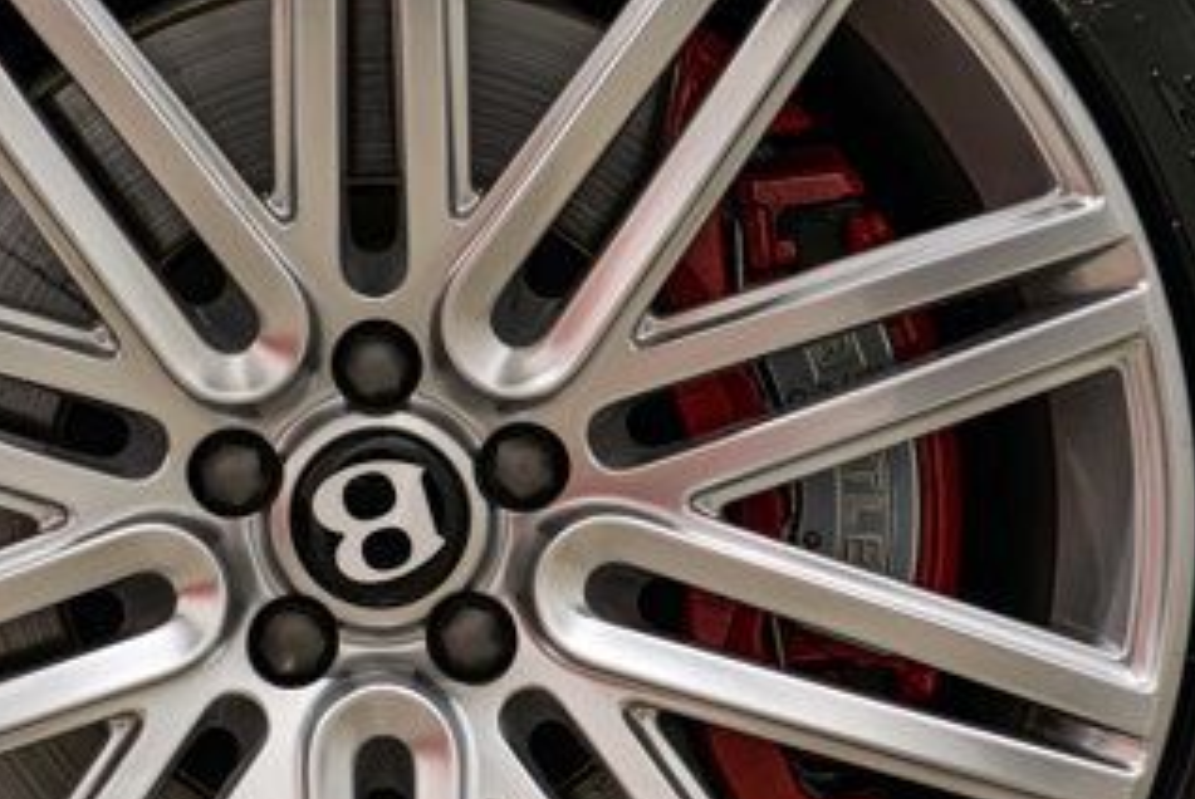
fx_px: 3754
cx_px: 411
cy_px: 518
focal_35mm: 113
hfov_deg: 18.0
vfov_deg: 12.1
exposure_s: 1/80
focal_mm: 35
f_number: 4
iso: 1000
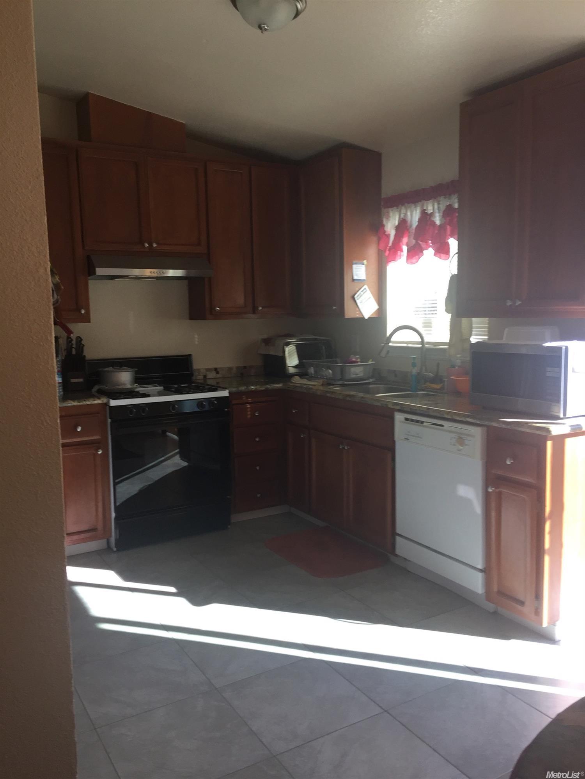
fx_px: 653
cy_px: 390
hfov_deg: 48.2
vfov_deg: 61.7
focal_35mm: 29
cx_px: 292
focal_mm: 4.15
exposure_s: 1/120
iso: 50
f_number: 2.2
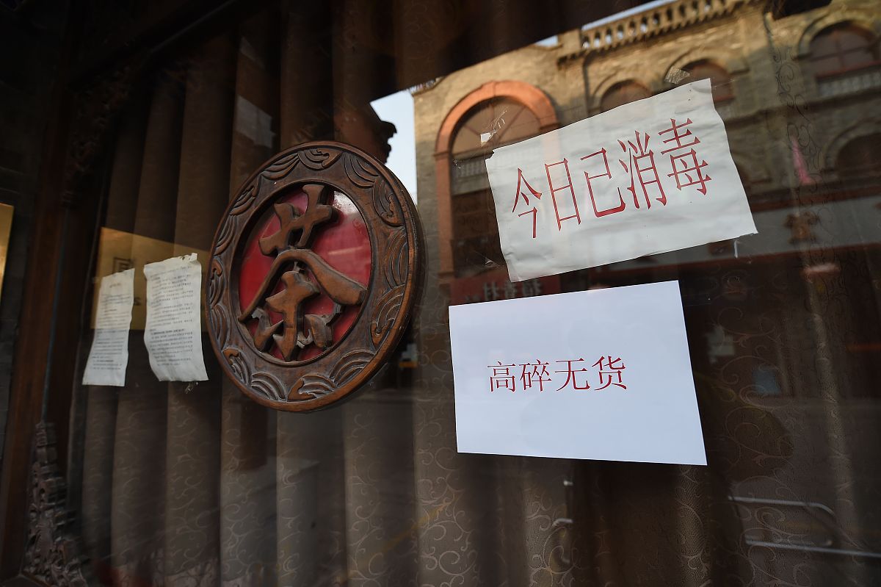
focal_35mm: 14
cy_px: 294
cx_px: 440
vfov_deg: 81.2
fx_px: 342
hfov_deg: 104.3
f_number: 2.8
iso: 800
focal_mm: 14
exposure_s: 1/400
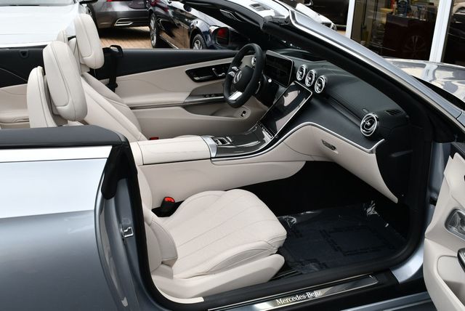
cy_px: 156
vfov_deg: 36.9
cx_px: 232
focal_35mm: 36
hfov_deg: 53.1
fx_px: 465
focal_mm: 18
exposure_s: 1/250
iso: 200
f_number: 8
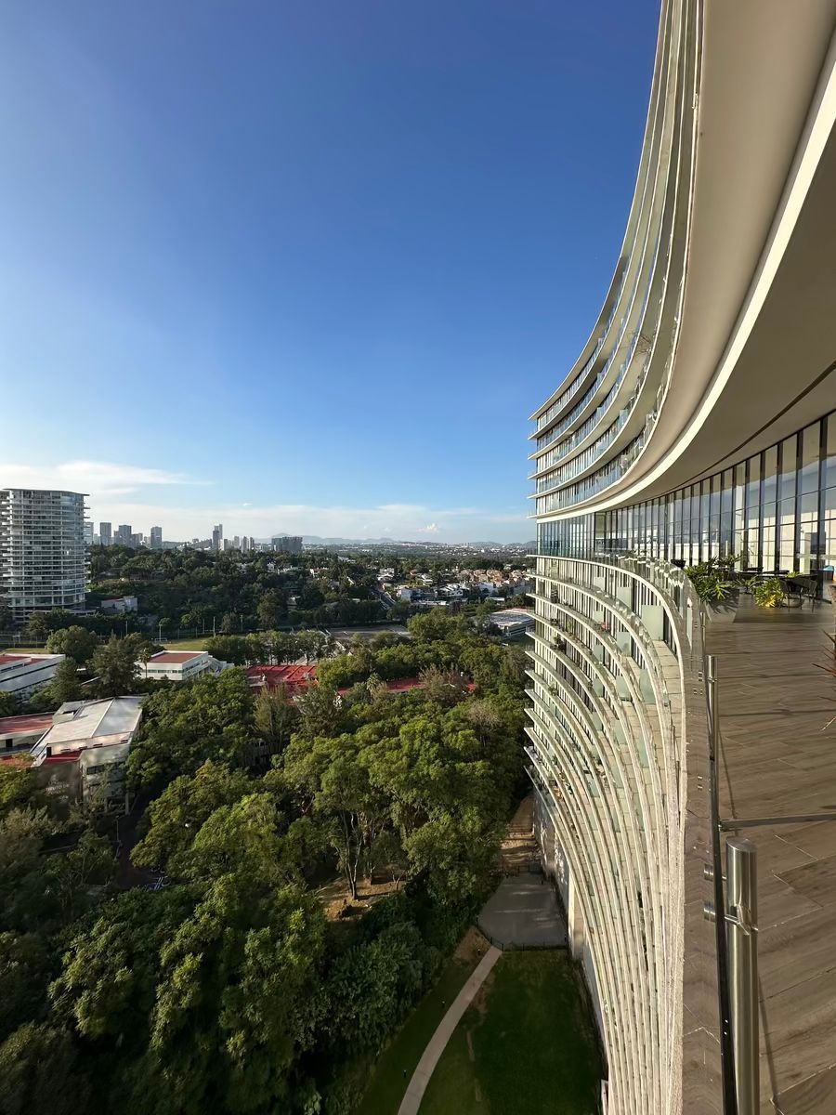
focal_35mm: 14
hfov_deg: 85.7
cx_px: 418
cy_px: 558
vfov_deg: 102.1
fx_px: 451
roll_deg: -0.6
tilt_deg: -1.2
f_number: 2.2
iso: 40
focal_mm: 2.22
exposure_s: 1/1383
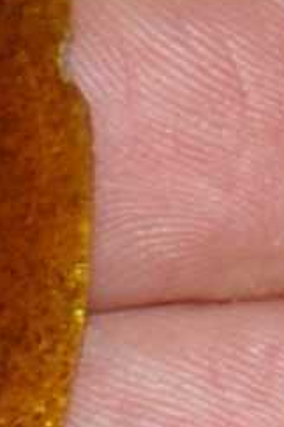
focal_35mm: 249
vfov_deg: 8.3
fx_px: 2950
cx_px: -126
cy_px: 290
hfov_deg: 5.5
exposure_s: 1/60
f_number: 13
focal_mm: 50
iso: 200
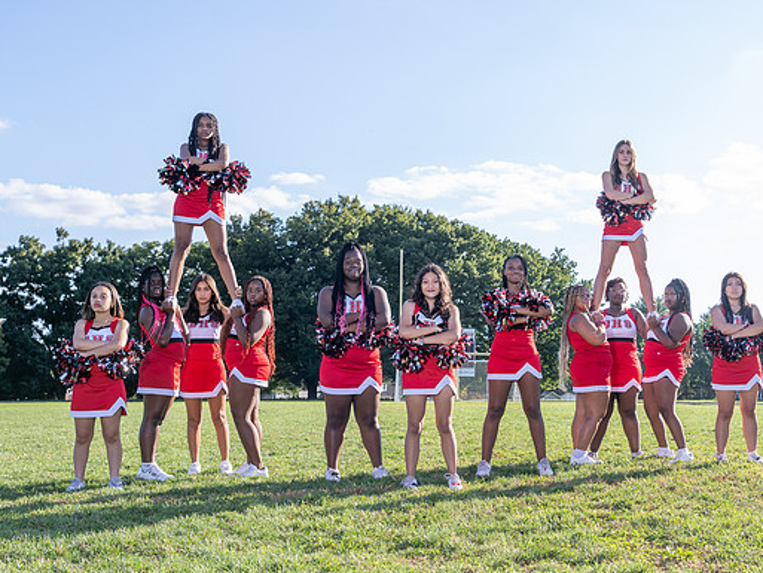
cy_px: 309
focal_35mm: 49
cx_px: 529
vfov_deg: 29.7
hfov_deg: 38.3
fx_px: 1080
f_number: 5
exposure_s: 1/200
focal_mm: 31
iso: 50
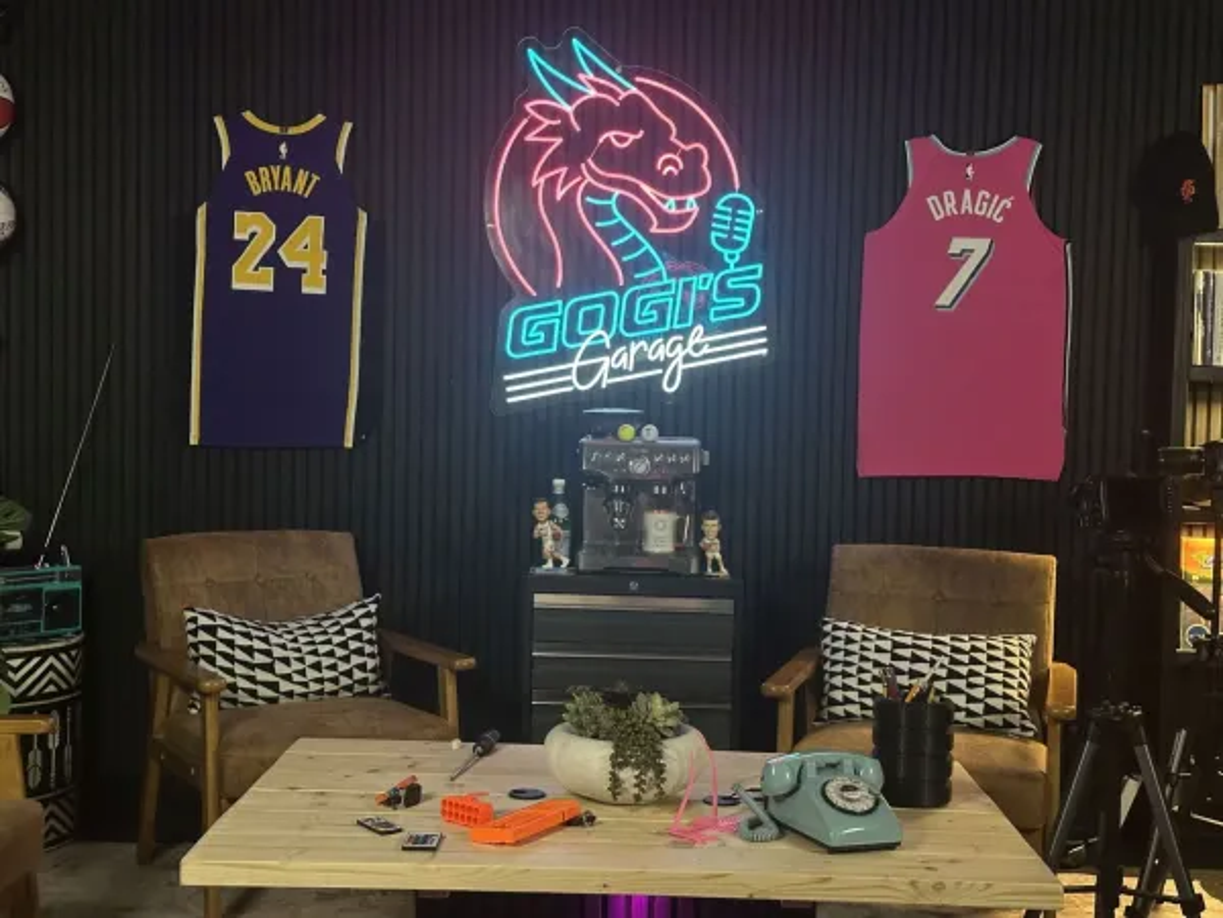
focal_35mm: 48
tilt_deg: -2.0
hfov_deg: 39.7
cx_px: 612
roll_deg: -1.7
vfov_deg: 30.3
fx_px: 1696
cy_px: 459
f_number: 1.78
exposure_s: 1/39
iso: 320
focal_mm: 6.86
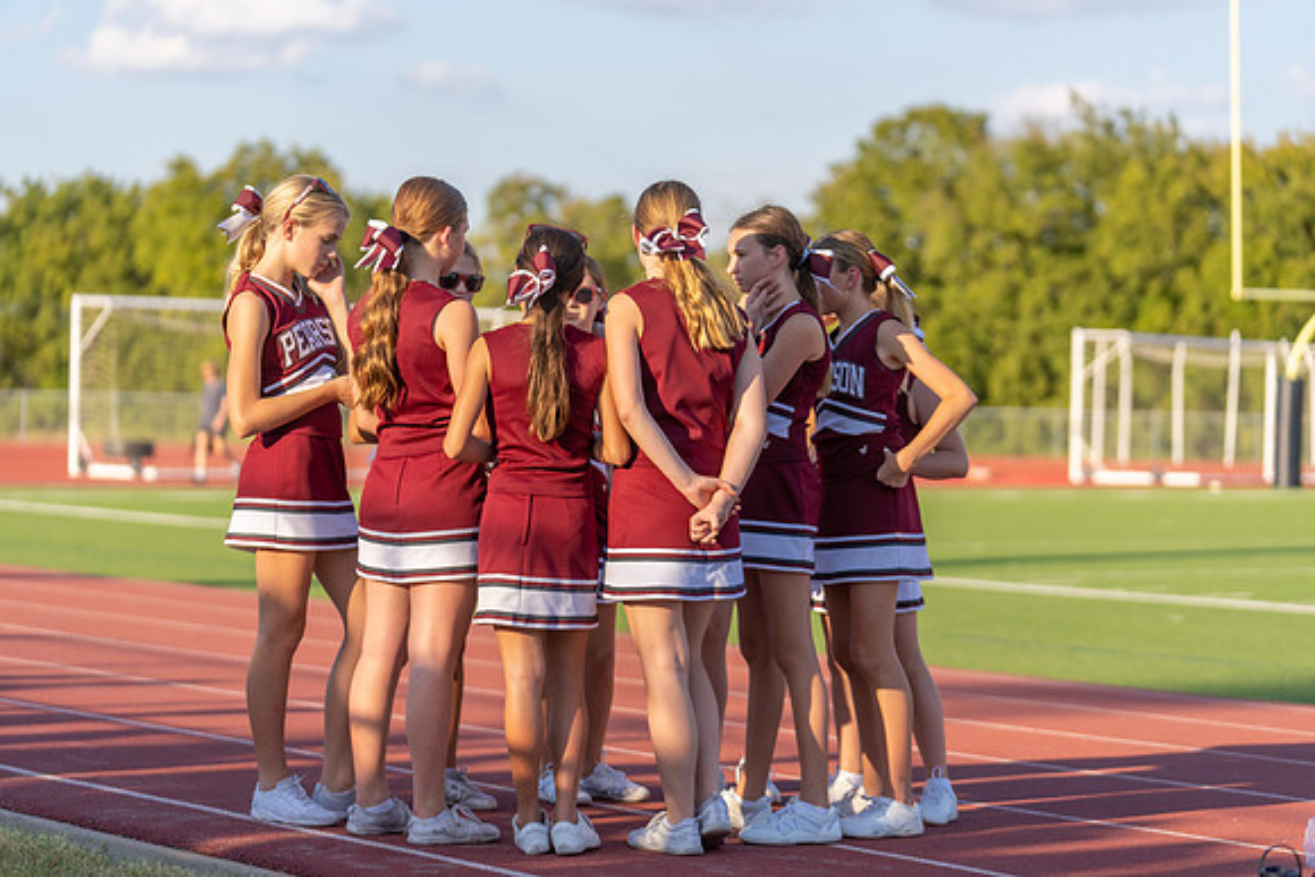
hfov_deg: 20.4
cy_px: 438
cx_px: 658
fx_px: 3653
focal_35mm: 100
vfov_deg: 13.7
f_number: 2.8
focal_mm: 100
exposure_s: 1/1000
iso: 100
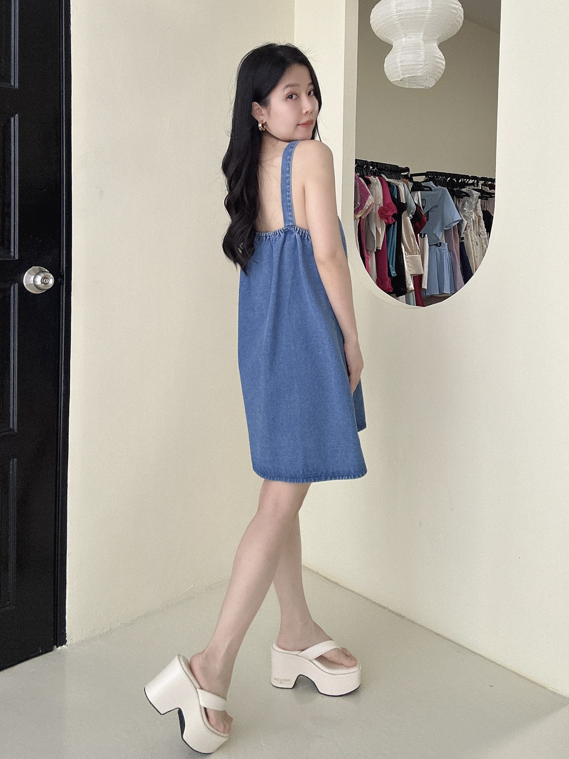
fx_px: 504
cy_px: 380
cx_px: 284
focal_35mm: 23
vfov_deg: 73.9
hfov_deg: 58.9
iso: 80
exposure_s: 1/64
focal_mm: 2.69
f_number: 1.9
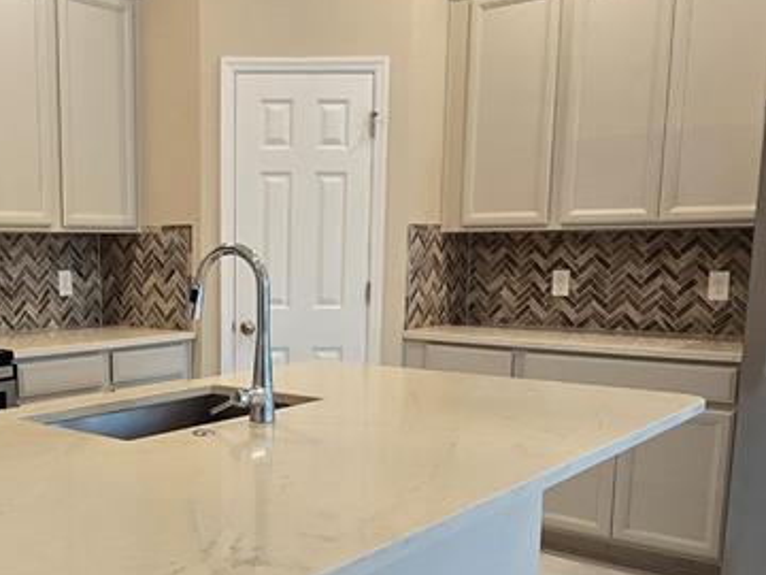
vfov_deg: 37.9
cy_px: 413
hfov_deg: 47.8
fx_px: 819
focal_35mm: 37
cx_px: 170
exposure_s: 1/60
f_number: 2.2
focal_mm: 2.2
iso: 125
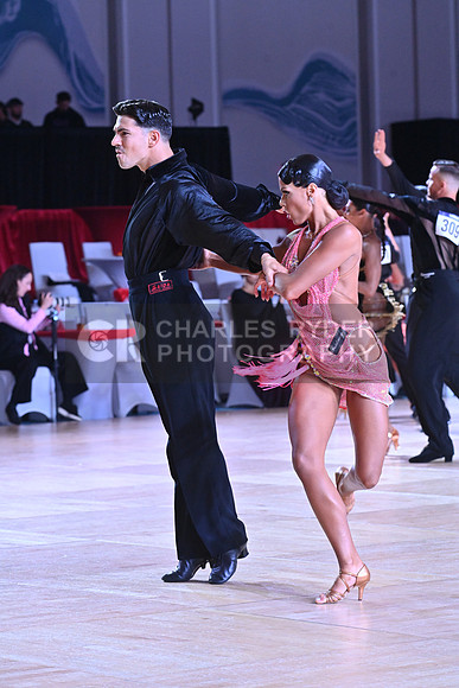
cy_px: 344
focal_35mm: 135
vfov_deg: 15.2
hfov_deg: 10.2
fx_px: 2580
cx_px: 230
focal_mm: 135
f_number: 7.1
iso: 4000
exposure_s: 1/400
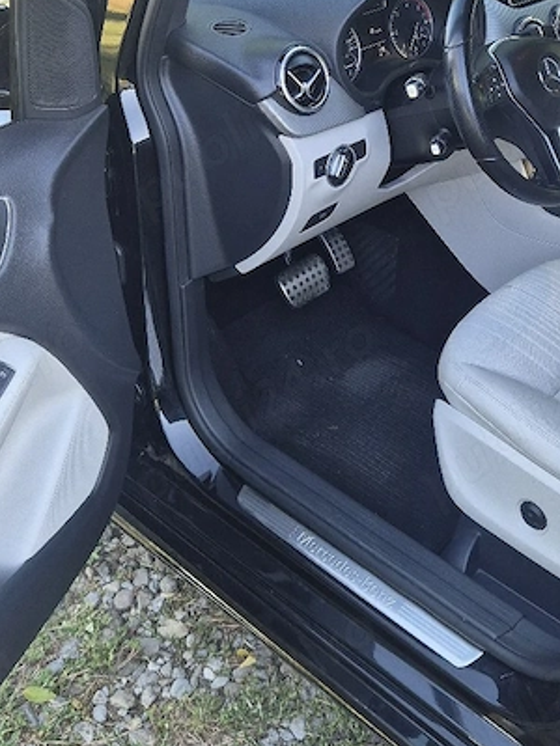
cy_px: 166
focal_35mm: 46
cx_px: 329
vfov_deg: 39.8
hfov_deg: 31.5
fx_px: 992
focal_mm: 5.4
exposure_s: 1/182
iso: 80
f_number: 1.8
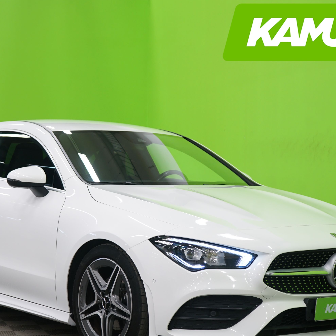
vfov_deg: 20.9
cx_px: 138
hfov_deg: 20.9
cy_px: 205
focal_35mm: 83
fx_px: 911
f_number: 4.5
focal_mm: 49
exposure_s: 1/10
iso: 400
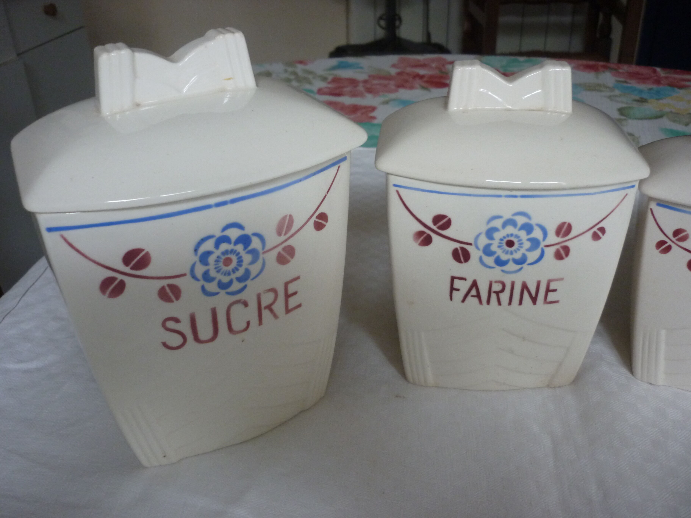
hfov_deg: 55.4
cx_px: 346
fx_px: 659
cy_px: 259
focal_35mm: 33
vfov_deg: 42.9
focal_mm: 5.5
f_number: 2.8
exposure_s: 1/30
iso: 200
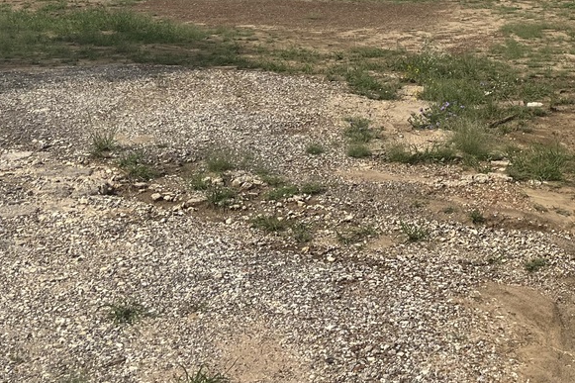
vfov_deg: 18.9
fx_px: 1070
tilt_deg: +2.0
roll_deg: -0.3
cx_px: 480
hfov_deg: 29.2
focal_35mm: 67
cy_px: -102
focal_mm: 5.1
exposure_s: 1/5848
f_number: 1.6
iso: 50
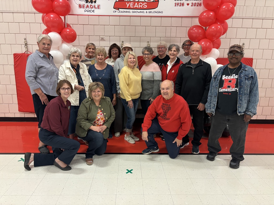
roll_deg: -0.6
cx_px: 137
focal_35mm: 26
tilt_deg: -14.2
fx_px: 206
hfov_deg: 67.3
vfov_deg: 53.1
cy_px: 102
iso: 250
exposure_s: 1/60
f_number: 1.6
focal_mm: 5.96
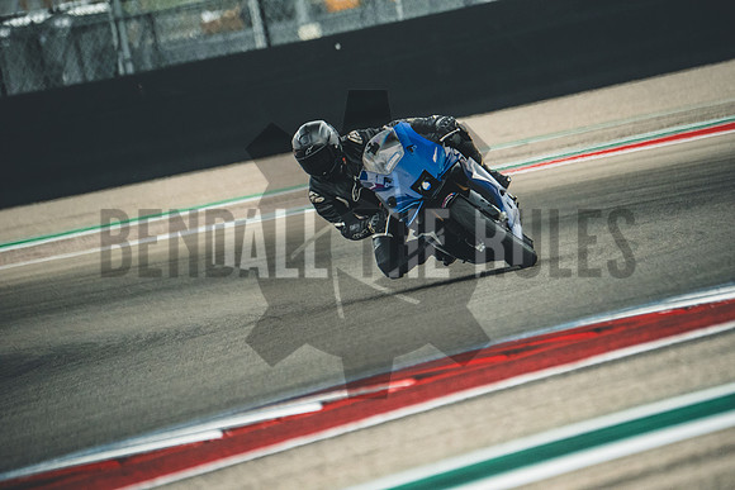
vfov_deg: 2.3
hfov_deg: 3.4
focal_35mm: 600
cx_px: 368
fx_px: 12252
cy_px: 245
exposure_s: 1/2000
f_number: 5.6
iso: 2500
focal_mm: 400
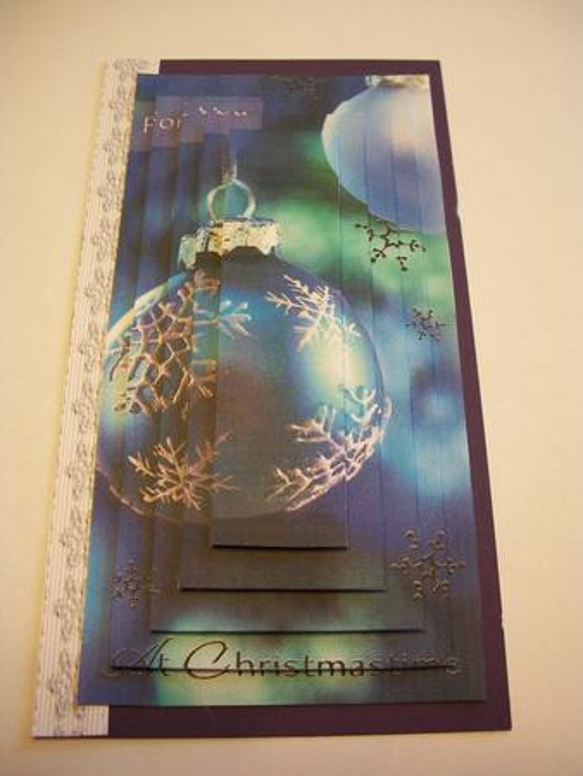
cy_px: 388
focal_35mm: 35
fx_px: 785
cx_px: 292
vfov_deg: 52.6
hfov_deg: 40.7
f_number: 3.1
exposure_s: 1/60
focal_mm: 6.3
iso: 121
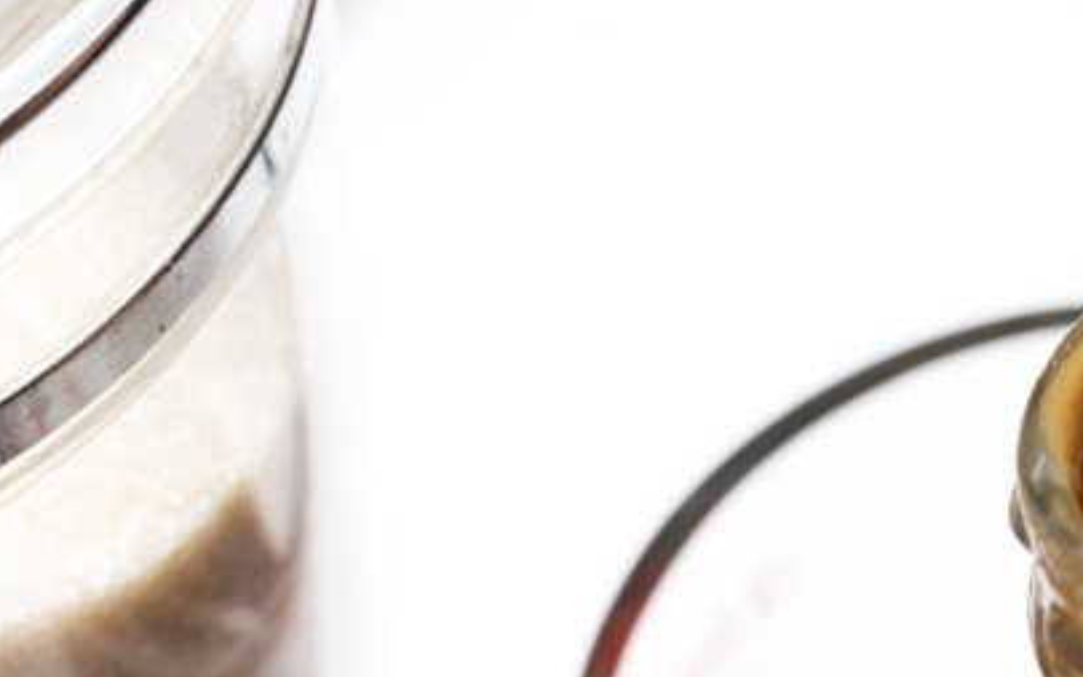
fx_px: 4102
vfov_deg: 9.4
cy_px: 638
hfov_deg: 14.9
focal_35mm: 139
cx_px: 939
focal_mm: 46
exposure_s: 1/100
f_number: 8
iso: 100
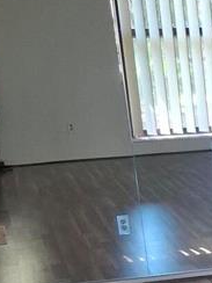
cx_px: 377
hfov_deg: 12.1
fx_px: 923
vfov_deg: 16.4
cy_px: 382
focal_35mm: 113
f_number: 1.8
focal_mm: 5.54
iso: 320
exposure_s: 1/120
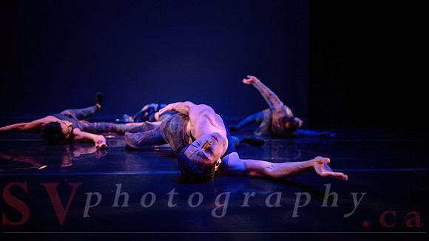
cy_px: 119
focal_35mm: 25
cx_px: 215
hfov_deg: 73.1
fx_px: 289
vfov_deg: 45.2
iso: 1000
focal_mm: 24
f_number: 1.4
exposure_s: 1/400
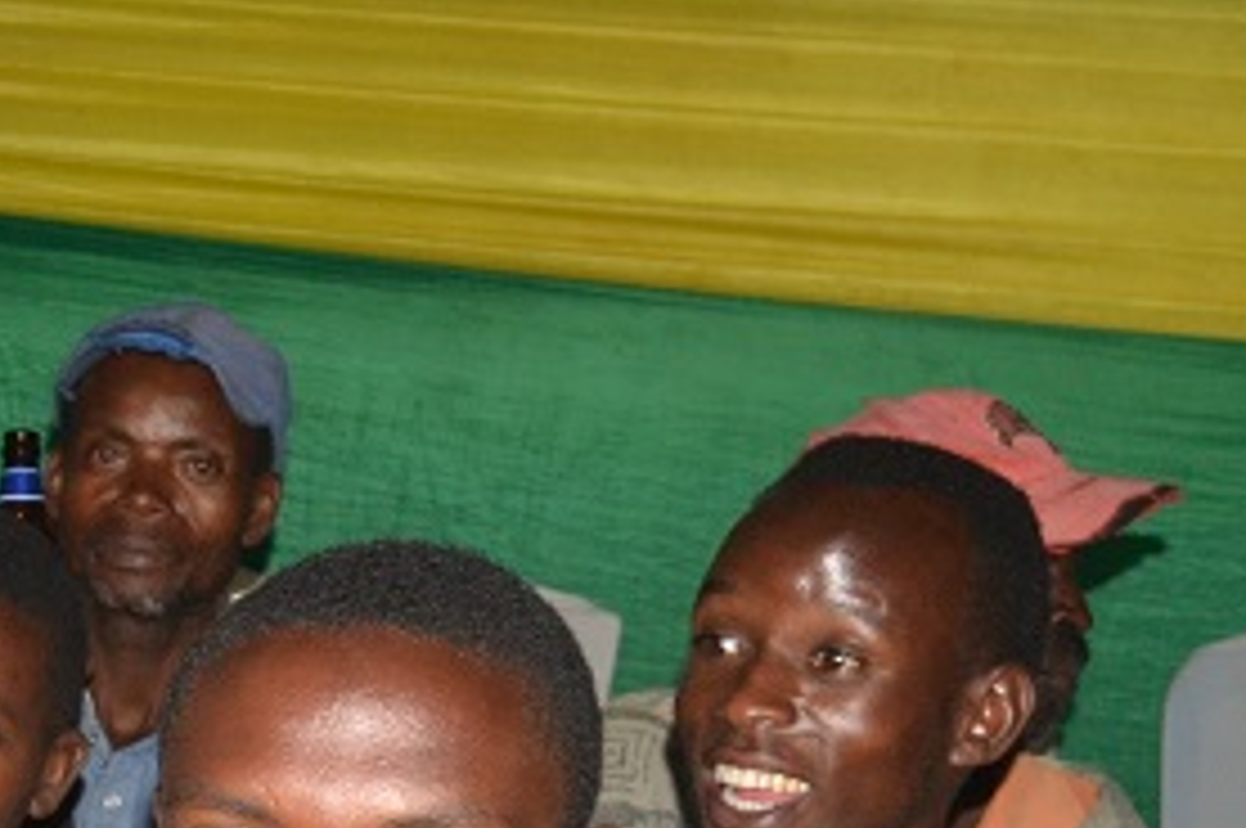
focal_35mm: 141
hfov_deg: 13.4
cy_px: 1282
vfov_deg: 9.4
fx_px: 4874
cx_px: -828
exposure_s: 1/100
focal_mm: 26
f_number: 5.6
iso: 800
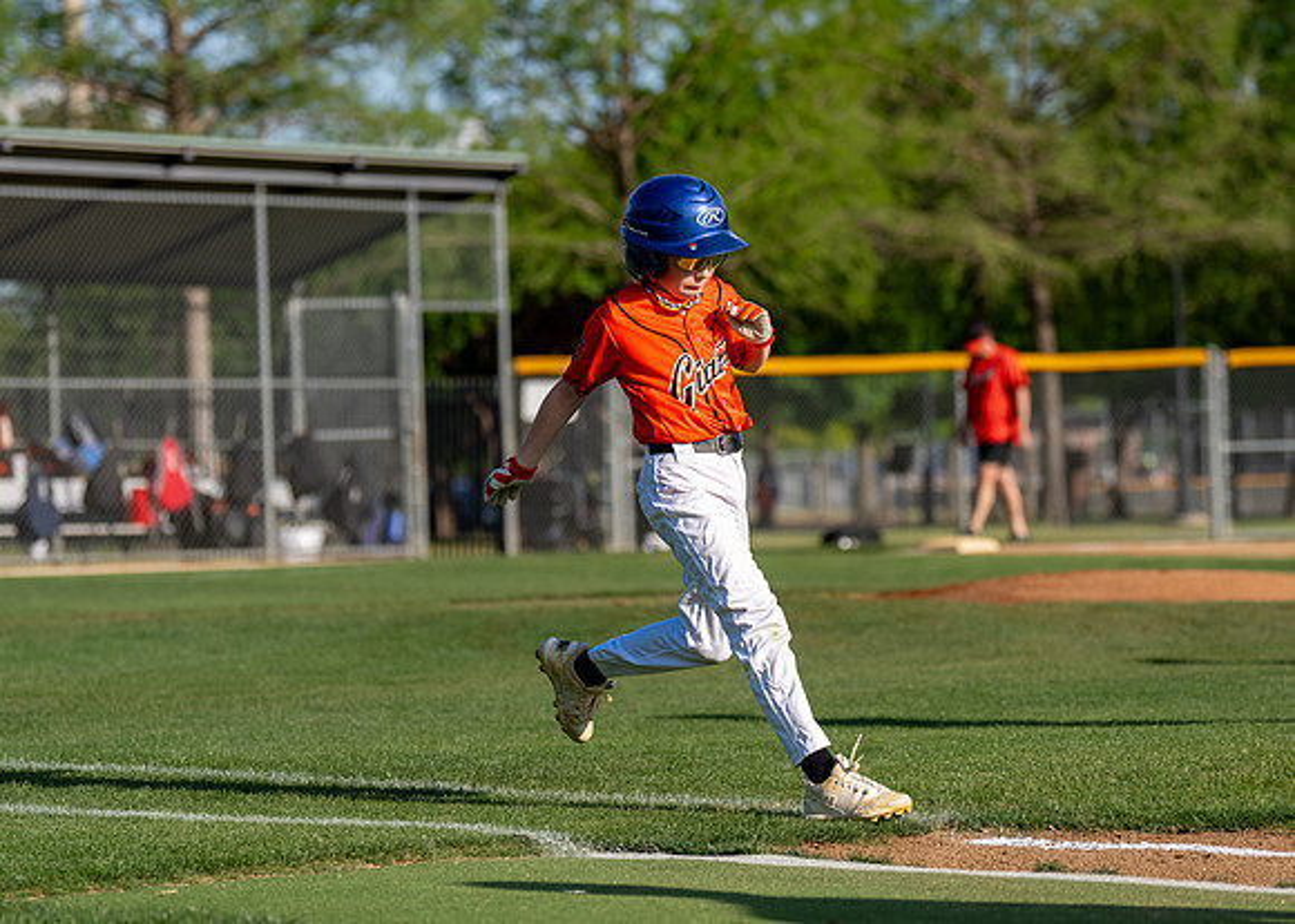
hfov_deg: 13.8
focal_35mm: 146
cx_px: 617
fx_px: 5366
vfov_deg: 9.8
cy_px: 457
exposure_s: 1/2500
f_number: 2.8
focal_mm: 102
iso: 100
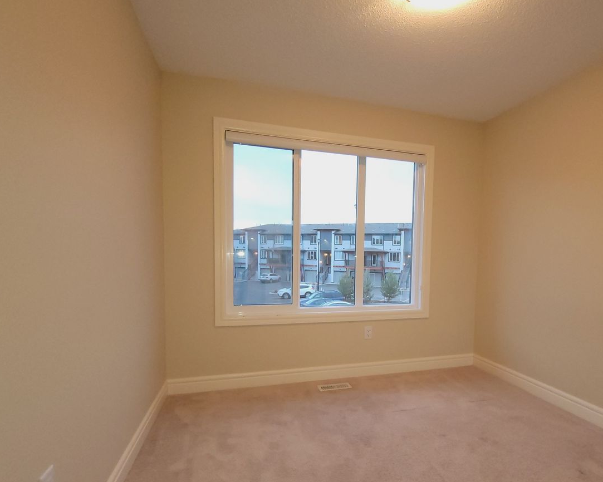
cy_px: 281
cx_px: 358
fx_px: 321
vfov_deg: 73.3
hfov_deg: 85.4
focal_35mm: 18
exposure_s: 1/59
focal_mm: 2.2
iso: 320
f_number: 2.2
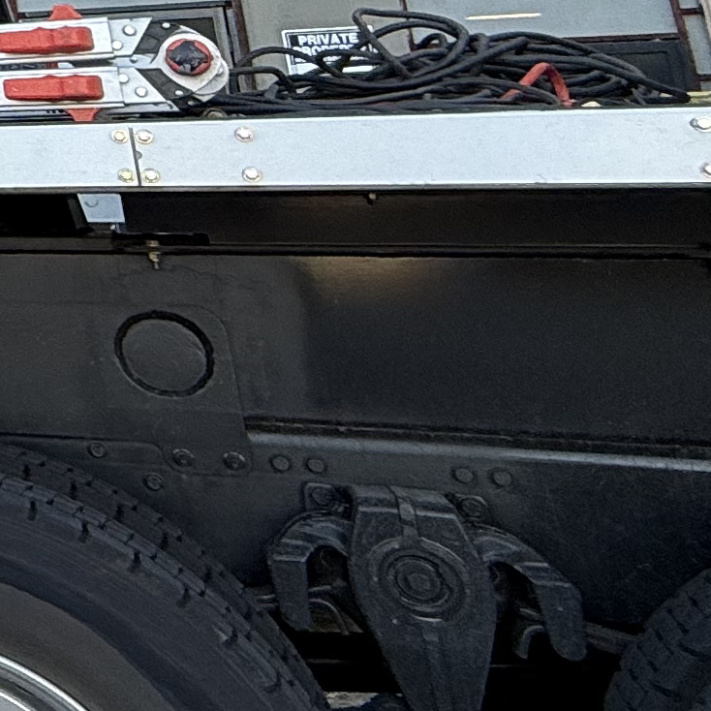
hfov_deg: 15.5
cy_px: -184
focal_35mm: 68
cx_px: -937
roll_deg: -0.4
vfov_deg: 22.9
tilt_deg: +15.5
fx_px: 1580
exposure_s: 1/225
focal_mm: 2.22
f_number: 2.2
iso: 50
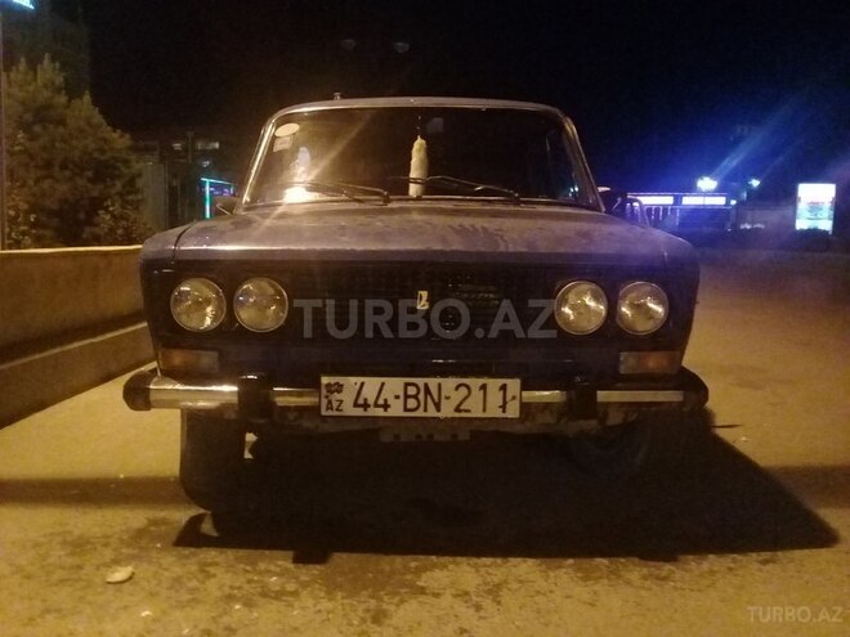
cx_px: 425
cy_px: 318
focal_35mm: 31
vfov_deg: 45.4
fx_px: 761
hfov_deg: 58.4
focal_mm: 3.3
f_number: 2.2
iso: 1250
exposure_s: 1/17
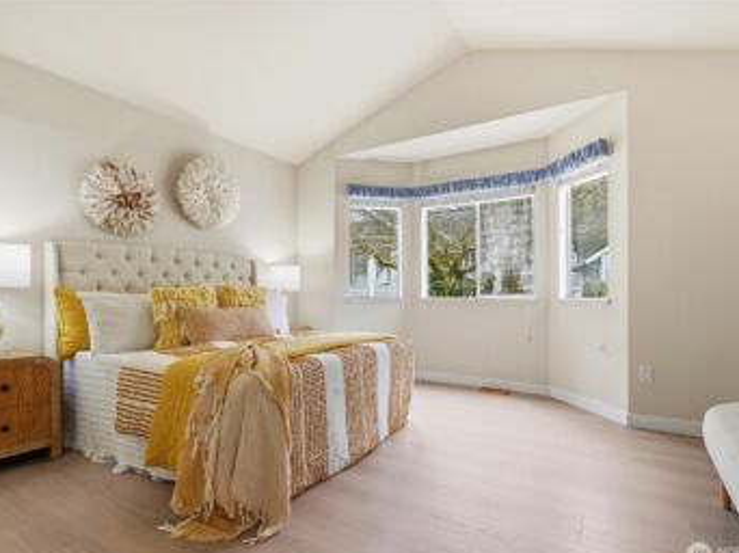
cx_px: 378
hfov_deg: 87.8
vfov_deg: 71.5
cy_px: 286
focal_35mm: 18
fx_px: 384
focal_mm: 16
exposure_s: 1/15
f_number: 11
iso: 100
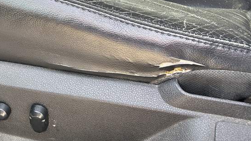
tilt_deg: -25.5
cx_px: 19
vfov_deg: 17.2
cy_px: -39
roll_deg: +5.2
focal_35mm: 66
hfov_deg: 30.3
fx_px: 439
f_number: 1.5
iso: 100
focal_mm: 5.7
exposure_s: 1/121
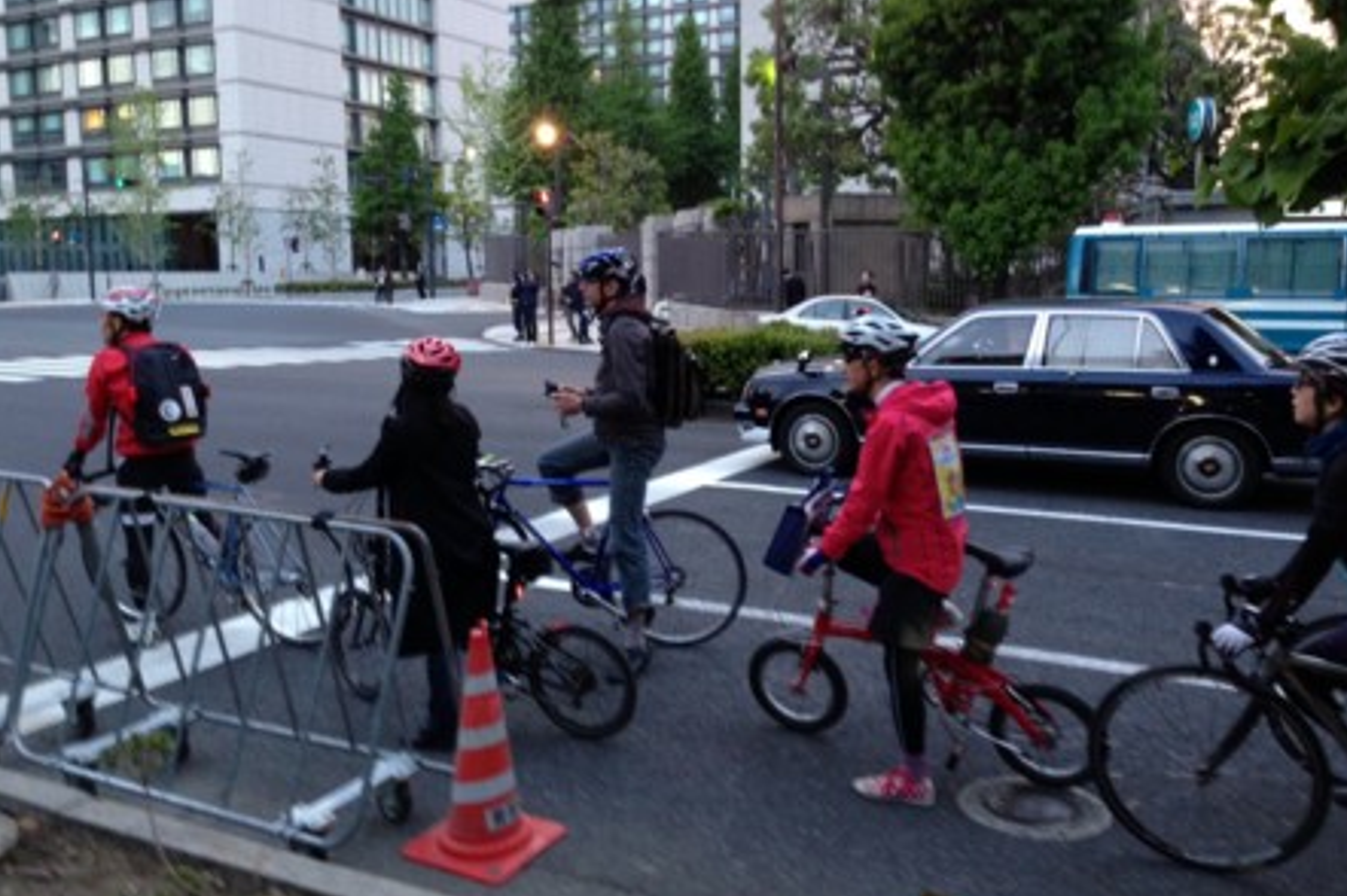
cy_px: 414
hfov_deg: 54.5
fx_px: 1309
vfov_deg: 37.8
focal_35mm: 35
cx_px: 680
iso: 125
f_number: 2.4
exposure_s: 1/20
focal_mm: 4.13
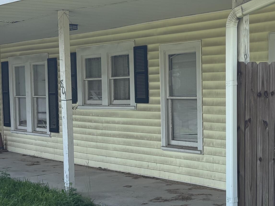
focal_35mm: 68
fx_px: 540
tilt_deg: -4.7
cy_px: 132
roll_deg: -0.1
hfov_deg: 28.2
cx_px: 199
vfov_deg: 21.6
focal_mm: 5.96
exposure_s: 1/865
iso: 50
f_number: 1.6
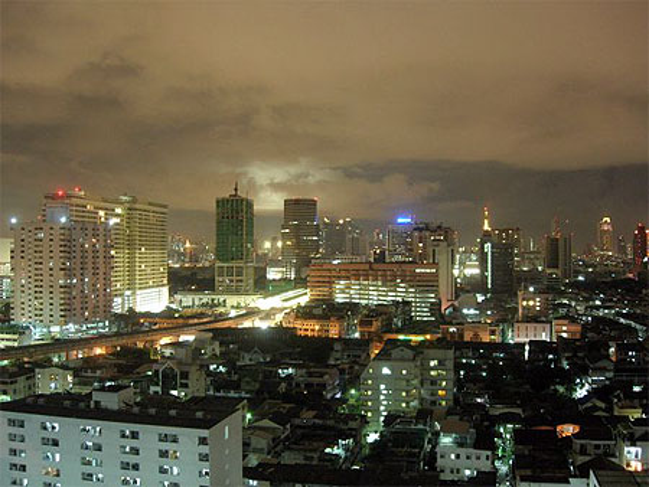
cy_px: 244
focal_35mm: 38
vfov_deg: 37.8
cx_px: 324
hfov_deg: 49.0
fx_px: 713
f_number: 2.8
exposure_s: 2
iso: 200
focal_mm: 7.8
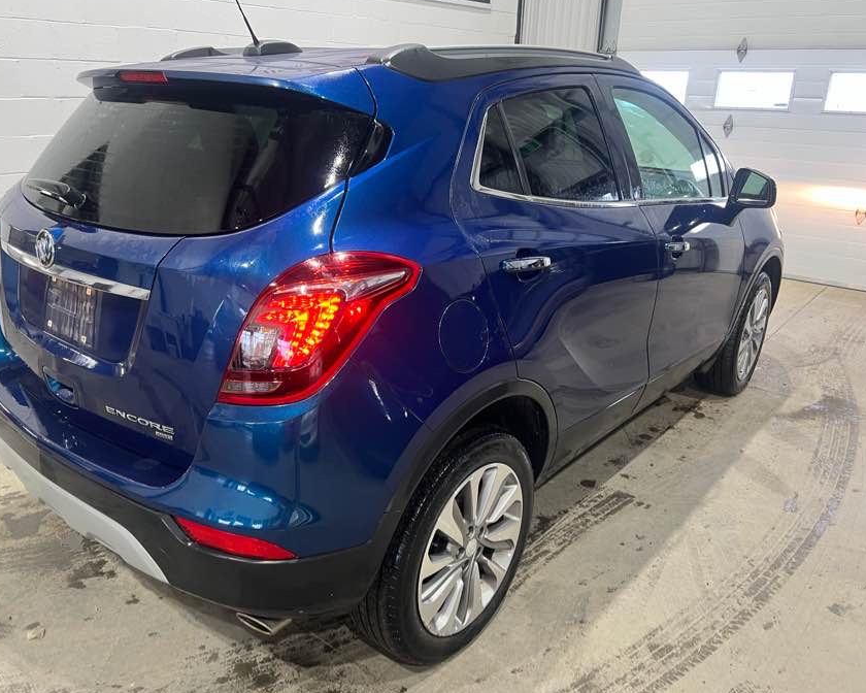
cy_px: 345
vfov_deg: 51.5
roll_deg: -0.9
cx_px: 415
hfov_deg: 62.2
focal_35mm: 28
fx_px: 718
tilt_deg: -19.9
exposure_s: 1/54
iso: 125
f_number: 1.5
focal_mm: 5.7
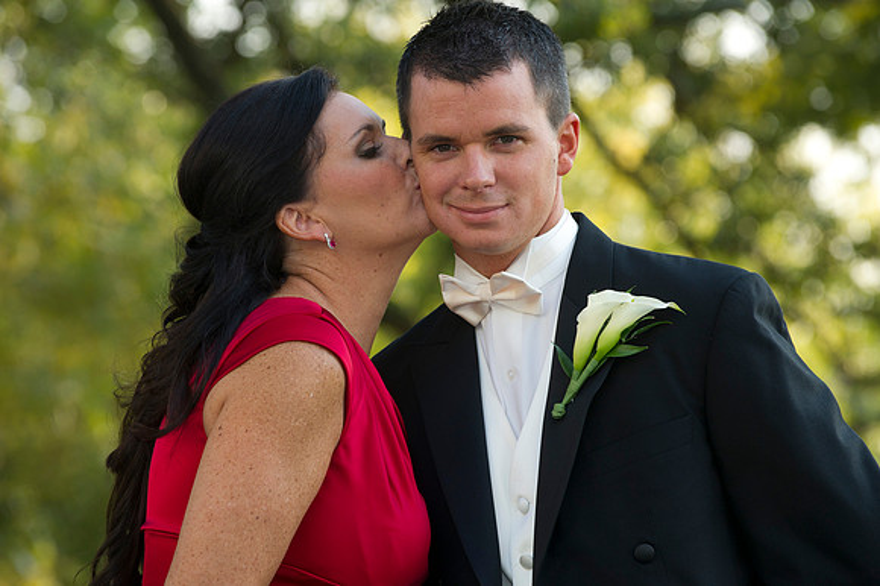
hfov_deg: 10.3
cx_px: 440
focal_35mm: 200
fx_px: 4886
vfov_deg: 6.9
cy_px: 293
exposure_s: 1/125
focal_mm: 200
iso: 320
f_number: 5.6
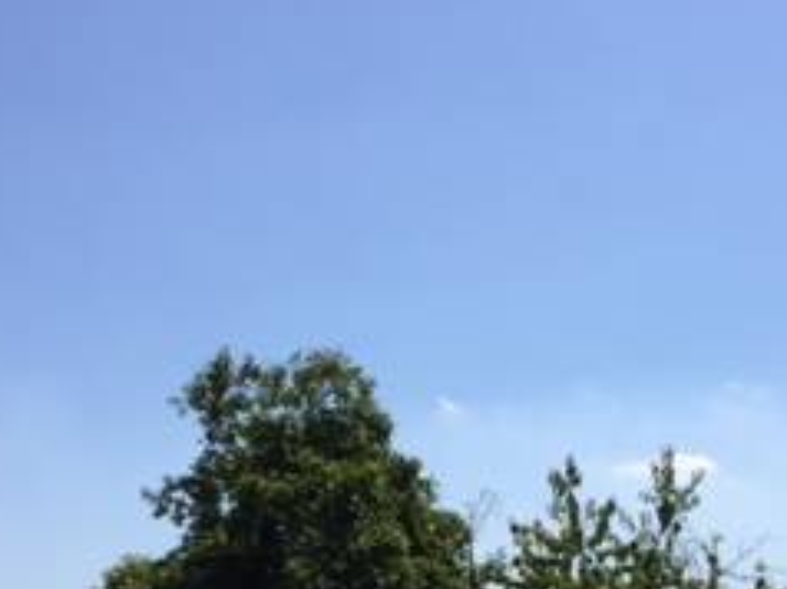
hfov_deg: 25.0
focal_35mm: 78
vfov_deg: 17.7
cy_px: 758
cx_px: 479
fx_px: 1772
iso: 32
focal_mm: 4.15
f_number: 2.2
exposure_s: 1/2083
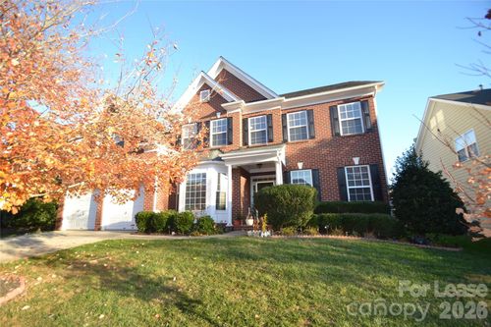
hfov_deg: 100.4
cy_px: 164
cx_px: 246
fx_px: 205
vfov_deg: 77.3
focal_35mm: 15
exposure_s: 1/160
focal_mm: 10
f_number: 4
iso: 100
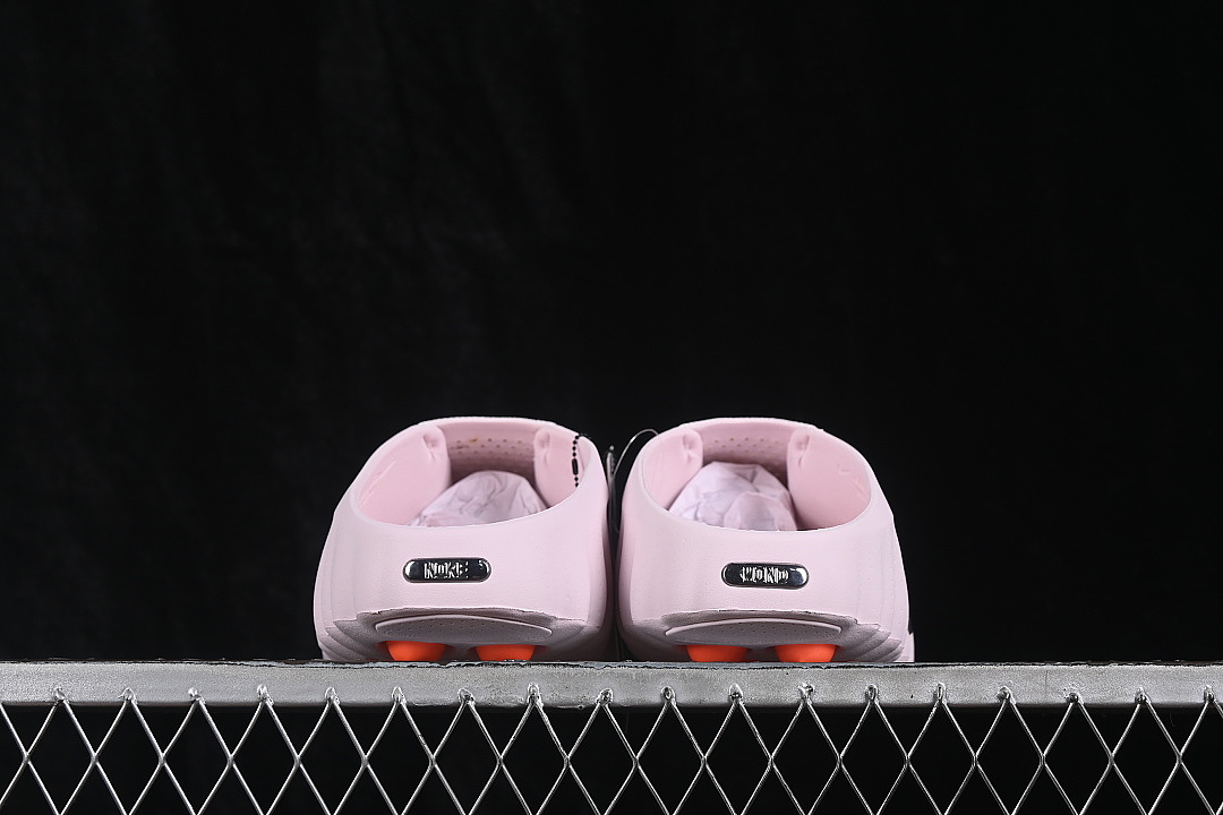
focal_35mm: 75
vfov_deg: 18.2
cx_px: 612
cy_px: 408
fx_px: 2548
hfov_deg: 27.0
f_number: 8
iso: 160
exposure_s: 1/80
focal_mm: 50
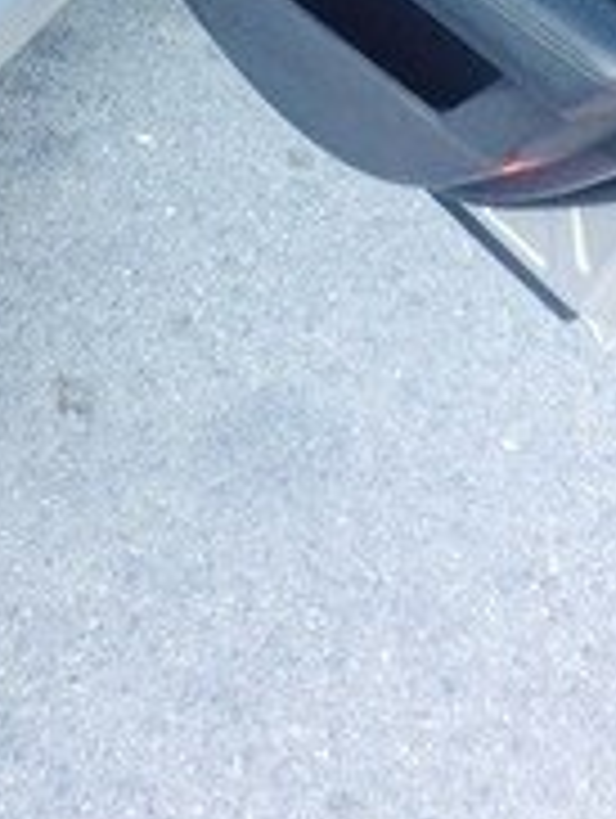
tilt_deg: -36.5
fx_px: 1870
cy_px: -202
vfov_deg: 22.5
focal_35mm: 79
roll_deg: -0.2
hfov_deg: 18.4
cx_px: 45
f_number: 2.2
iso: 32
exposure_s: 1/33
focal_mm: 4.15
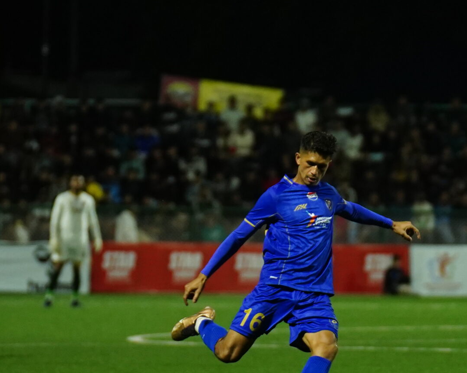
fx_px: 6510
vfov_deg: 3.3
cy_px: 172
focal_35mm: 471
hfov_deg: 4.1
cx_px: 361
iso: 2500
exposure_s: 1/800
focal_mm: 141
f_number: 2.8
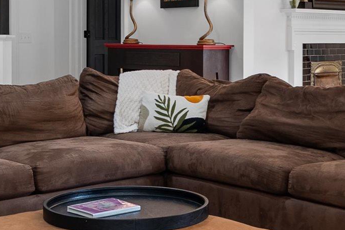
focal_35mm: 72
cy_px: 30
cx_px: 140
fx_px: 690
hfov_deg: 28.0
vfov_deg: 18.7
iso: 200
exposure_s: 1/2.5
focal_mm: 16
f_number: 8
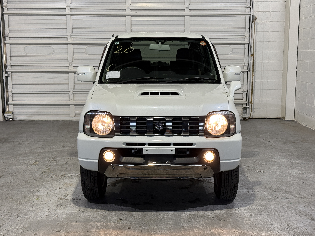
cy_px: 118
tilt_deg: -8.5
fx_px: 437
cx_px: 158
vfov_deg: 30.3
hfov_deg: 39.7
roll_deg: +0.0
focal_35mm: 48
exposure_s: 1/60
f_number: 1.78
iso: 64
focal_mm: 6.76
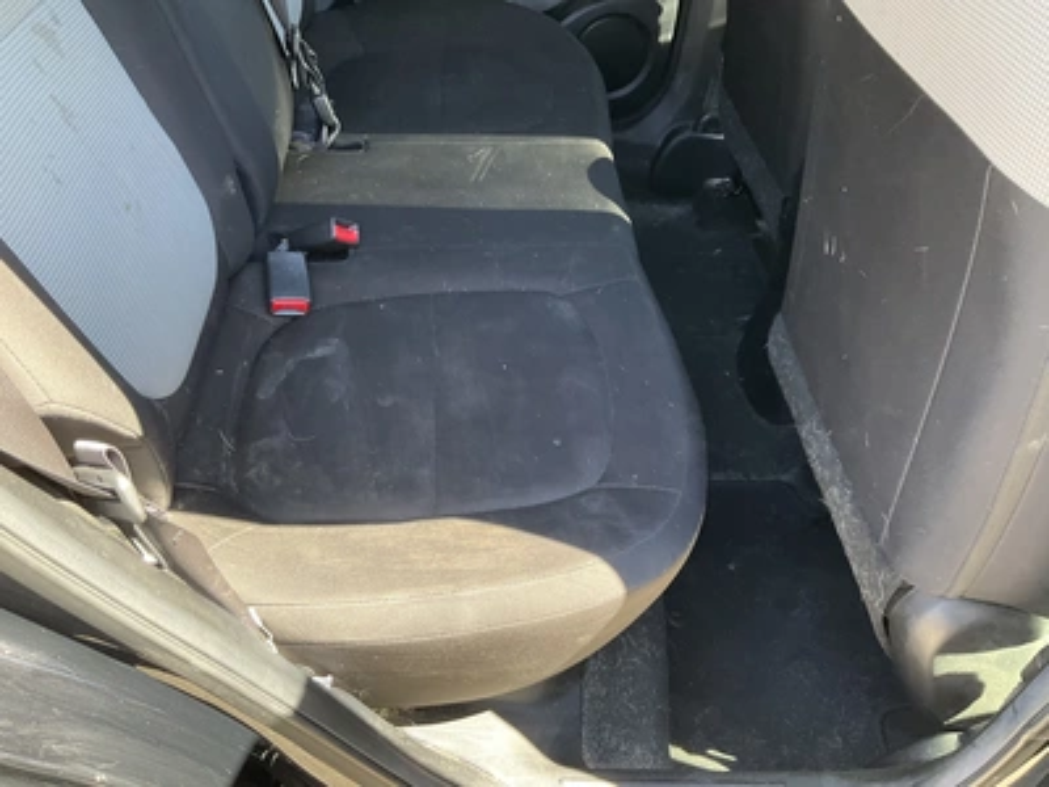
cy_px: 394
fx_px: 879
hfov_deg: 61.7
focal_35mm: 29
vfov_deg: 48.2
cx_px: 524
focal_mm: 3
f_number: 1.8
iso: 64
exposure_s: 1/84
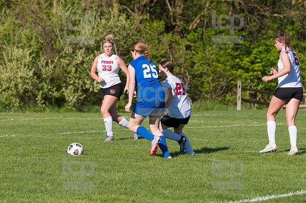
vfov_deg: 5.0
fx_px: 2353
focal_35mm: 277
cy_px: 102
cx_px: 153
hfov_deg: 7.4
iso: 250
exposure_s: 1/1600
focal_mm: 185
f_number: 5.6
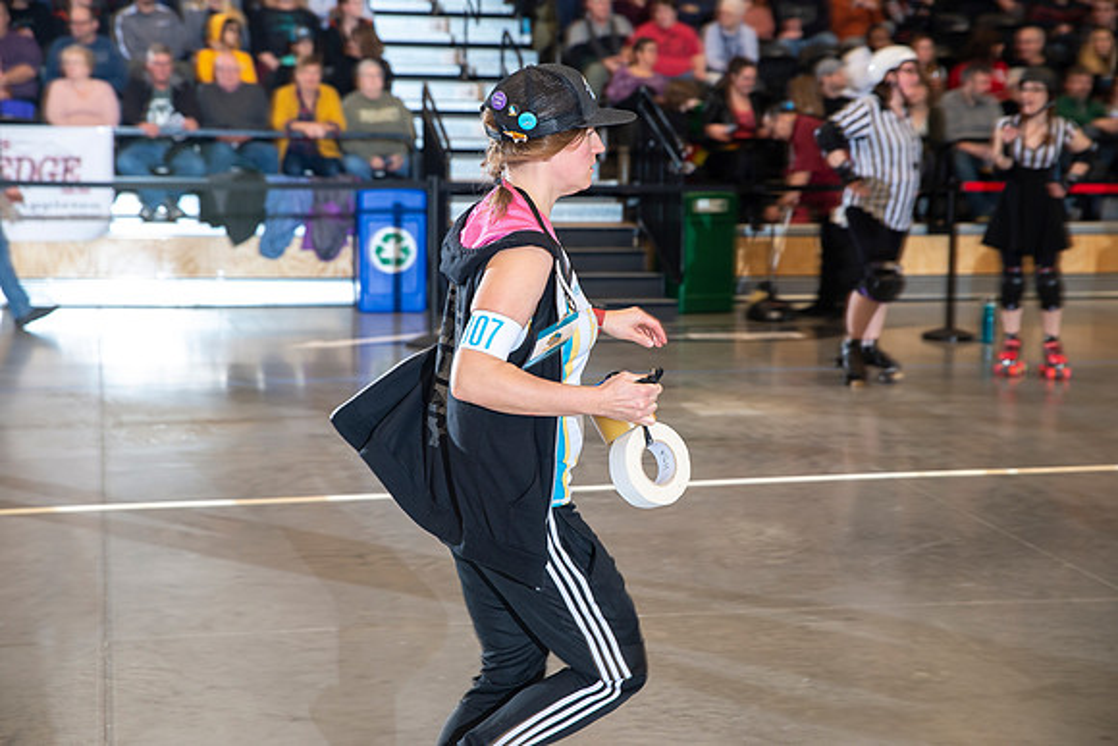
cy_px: 373
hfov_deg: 28.8
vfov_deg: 19.5
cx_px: 559
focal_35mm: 70
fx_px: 2174
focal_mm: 70
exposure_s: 1/160
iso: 500
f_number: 5.6
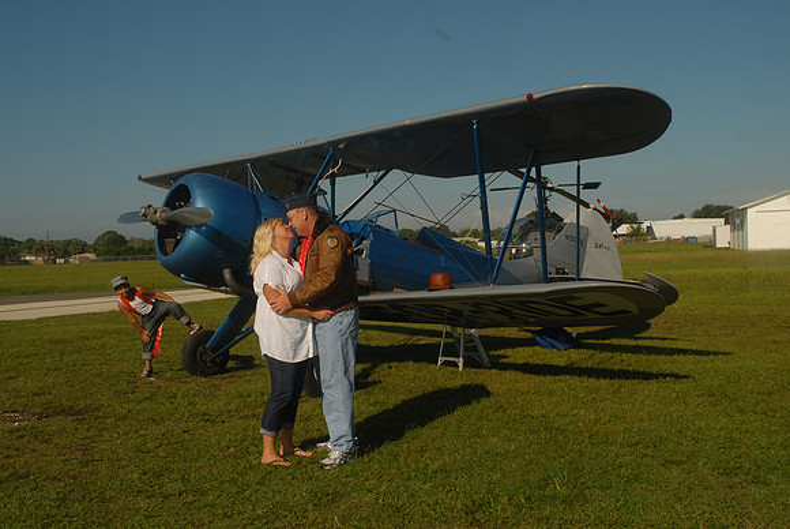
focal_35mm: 39
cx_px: 395
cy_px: 264
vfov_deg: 34.3
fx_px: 857
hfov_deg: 49.5
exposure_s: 1/250
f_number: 11
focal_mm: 26
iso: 100
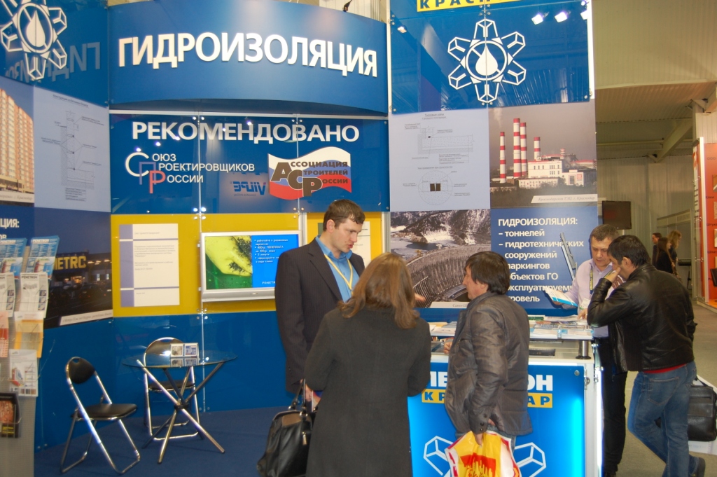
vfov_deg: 38.3
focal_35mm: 34
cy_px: 238
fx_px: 687
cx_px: 358
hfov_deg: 55.1
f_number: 3.8
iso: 400
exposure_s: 1/60
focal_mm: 23
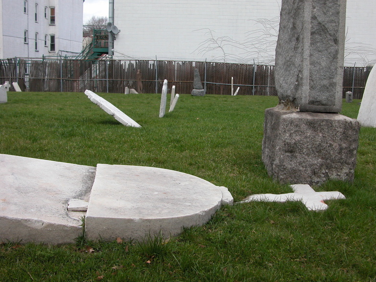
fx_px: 434
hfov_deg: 46.8
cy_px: 140
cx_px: 189
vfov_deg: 36.0
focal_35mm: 40
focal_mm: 10
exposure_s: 1/438
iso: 100
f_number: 3.2
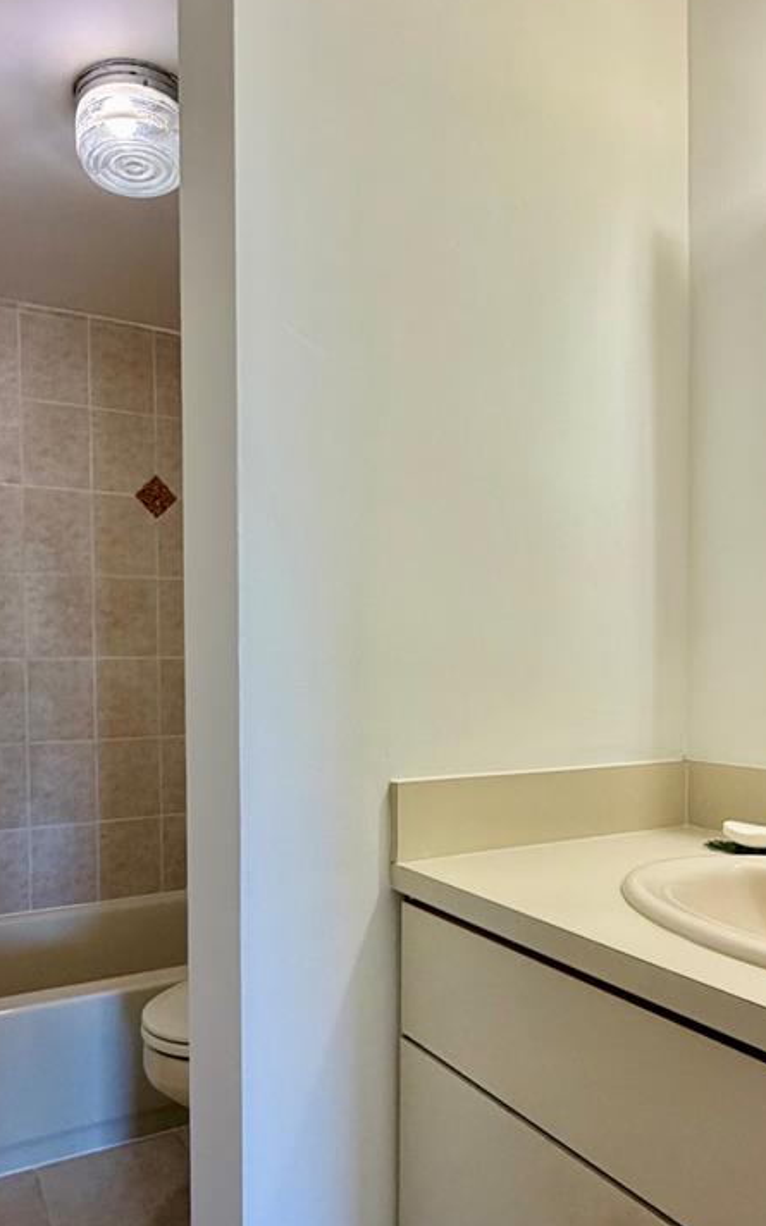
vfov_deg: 72.1
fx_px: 835
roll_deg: -1.5
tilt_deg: -0.3
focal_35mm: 25
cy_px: 706
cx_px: 298
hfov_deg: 48.9
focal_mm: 2.22
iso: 160
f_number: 2.2
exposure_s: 1/120
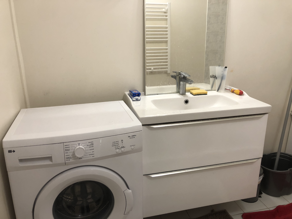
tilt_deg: -16.5
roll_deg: +0.3
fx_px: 236
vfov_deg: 49.7
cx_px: 146
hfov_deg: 63.4
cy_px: 110
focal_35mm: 28
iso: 32
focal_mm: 3.99
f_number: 1.8
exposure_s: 1/17
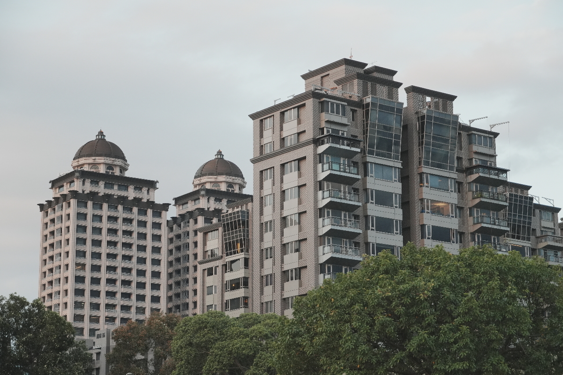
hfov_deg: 23.8
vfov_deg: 16.0
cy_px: 188
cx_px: 282
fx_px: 1337
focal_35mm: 86
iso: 1250
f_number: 5.6
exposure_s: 1/400
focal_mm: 57
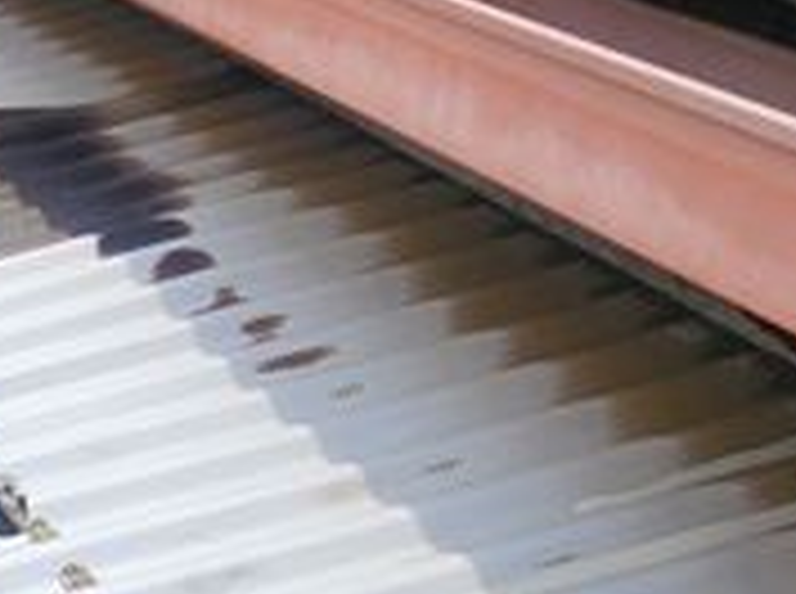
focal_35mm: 53
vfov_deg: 26.6
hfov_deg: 26.5
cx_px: -391
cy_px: 518
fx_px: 1216
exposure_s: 1/2593
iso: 50
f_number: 2.2
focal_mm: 2.2
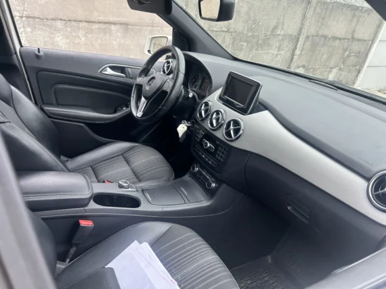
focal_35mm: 26
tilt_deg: -28.9
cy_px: 144
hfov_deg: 67.3
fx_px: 290
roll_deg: -3.8
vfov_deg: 53.1
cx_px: 193
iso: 50
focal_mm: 5.7
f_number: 1.5
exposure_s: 1/248
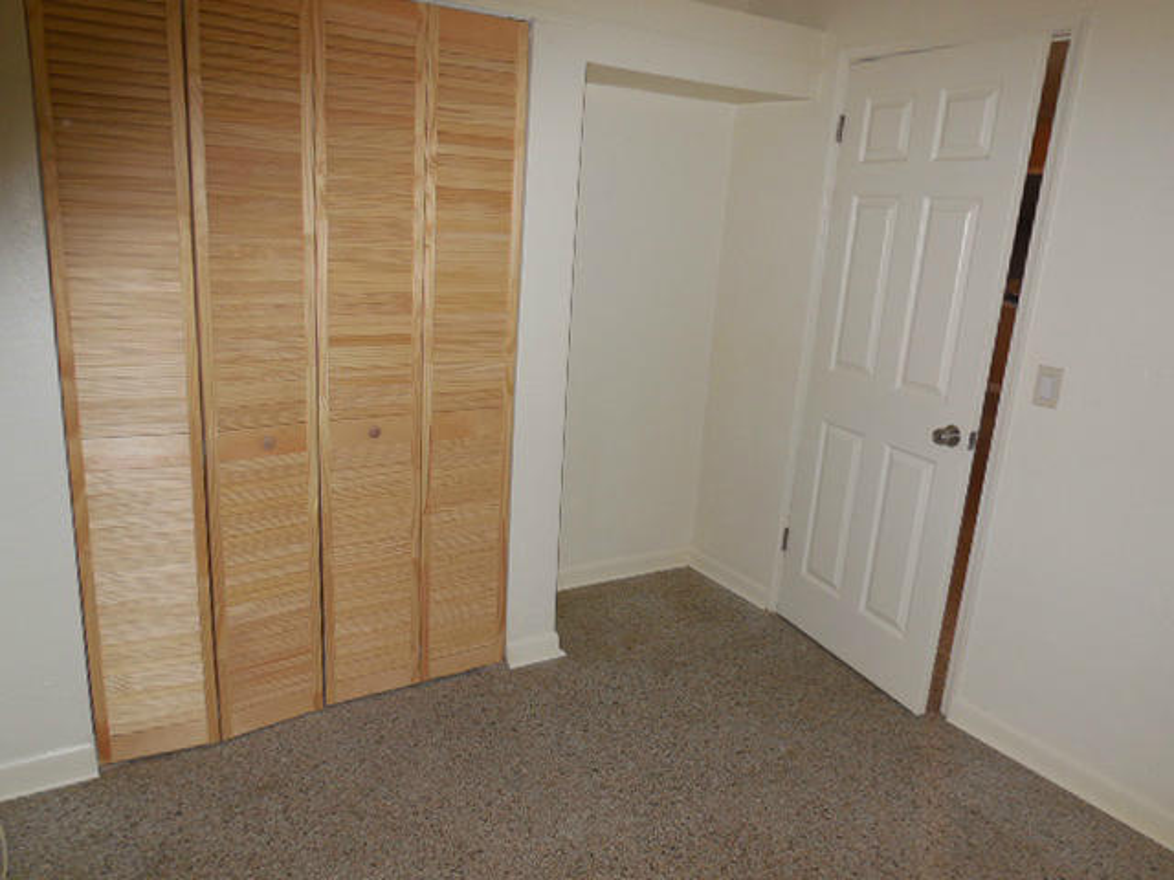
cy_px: 440
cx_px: 587
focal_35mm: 25
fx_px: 848
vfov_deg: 54.9
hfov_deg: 69.4
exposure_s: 1/25
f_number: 3.1
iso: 200
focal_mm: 4.5
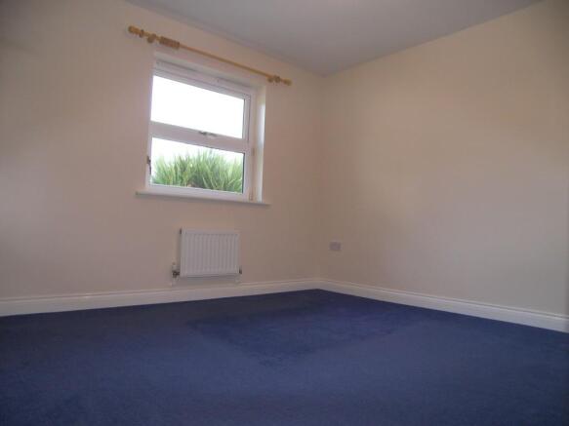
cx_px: 284
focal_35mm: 30
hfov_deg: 60.0
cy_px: 213
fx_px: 493
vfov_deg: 46.8
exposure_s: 1/30
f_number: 3.2
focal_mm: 6.4
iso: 100
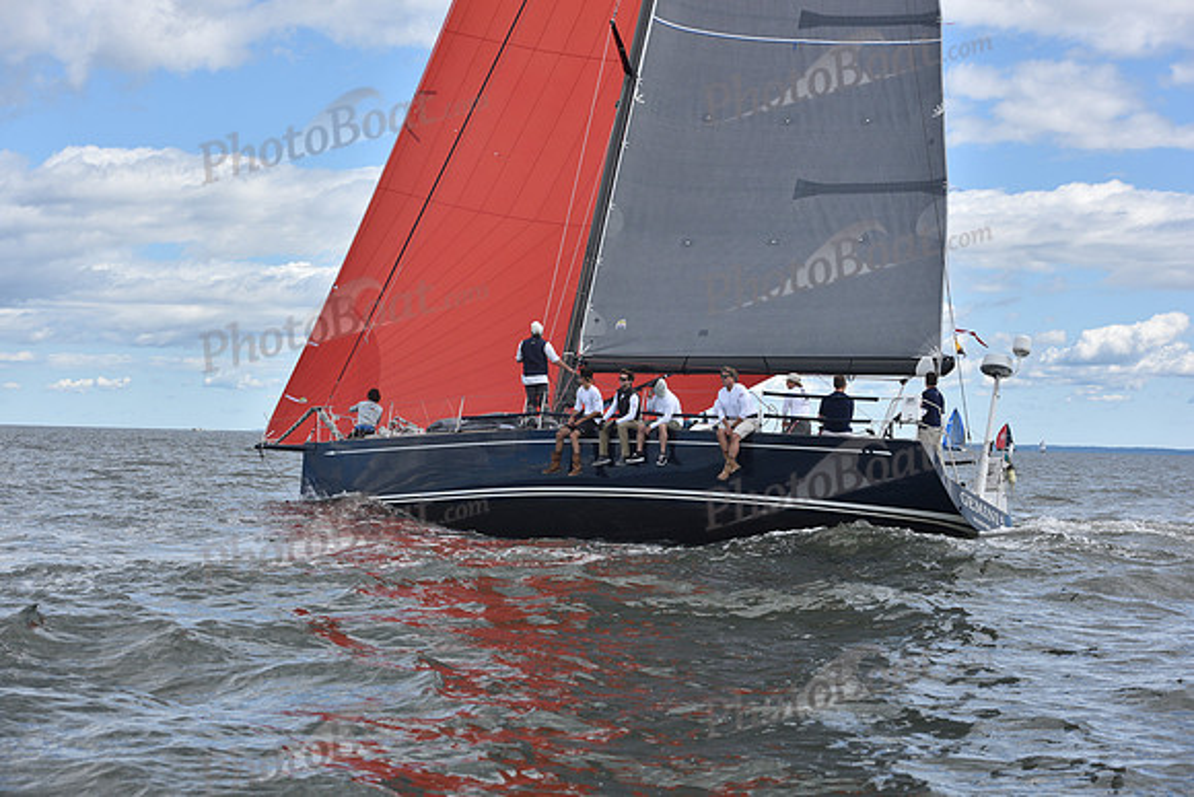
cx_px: 597
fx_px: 2322
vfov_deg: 19.5
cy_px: 398
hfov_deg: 28.8
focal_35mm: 70
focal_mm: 70
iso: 250
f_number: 7.1
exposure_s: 1/1000
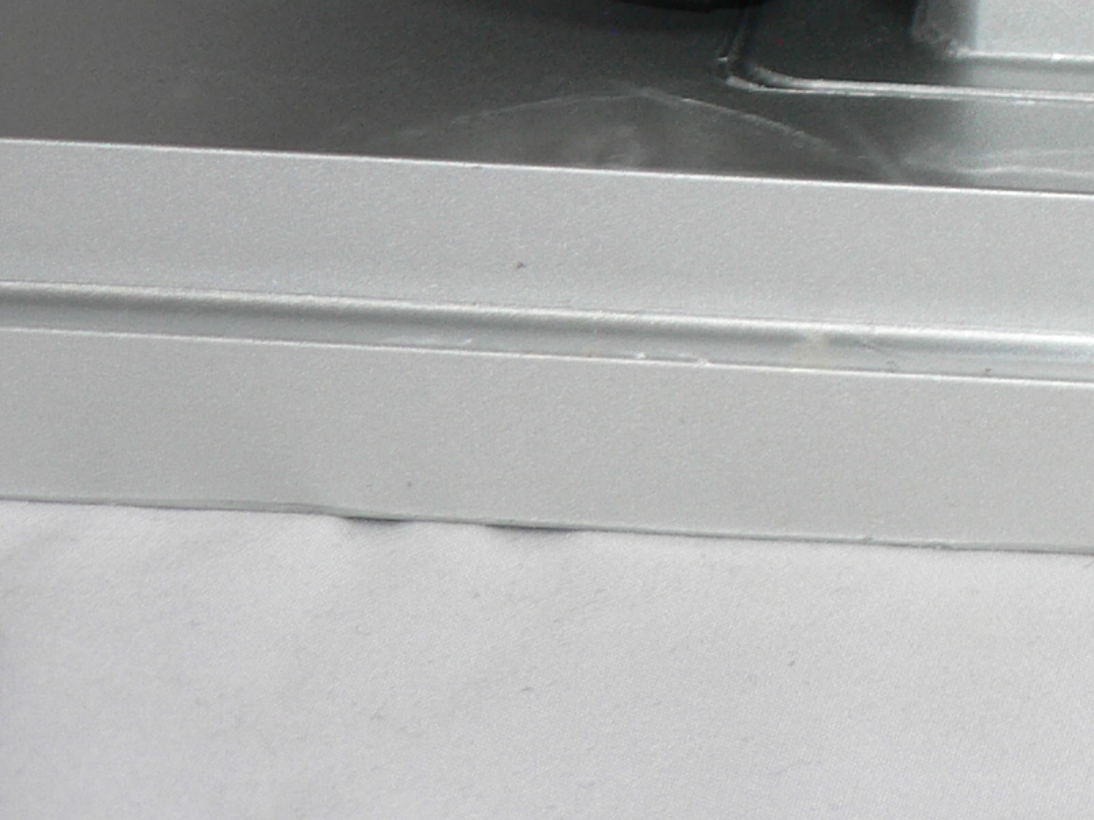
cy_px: -448
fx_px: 6669
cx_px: 1737
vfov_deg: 6.9
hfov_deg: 9.1
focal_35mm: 211
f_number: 3.2
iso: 80
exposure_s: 1/60
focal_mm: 11
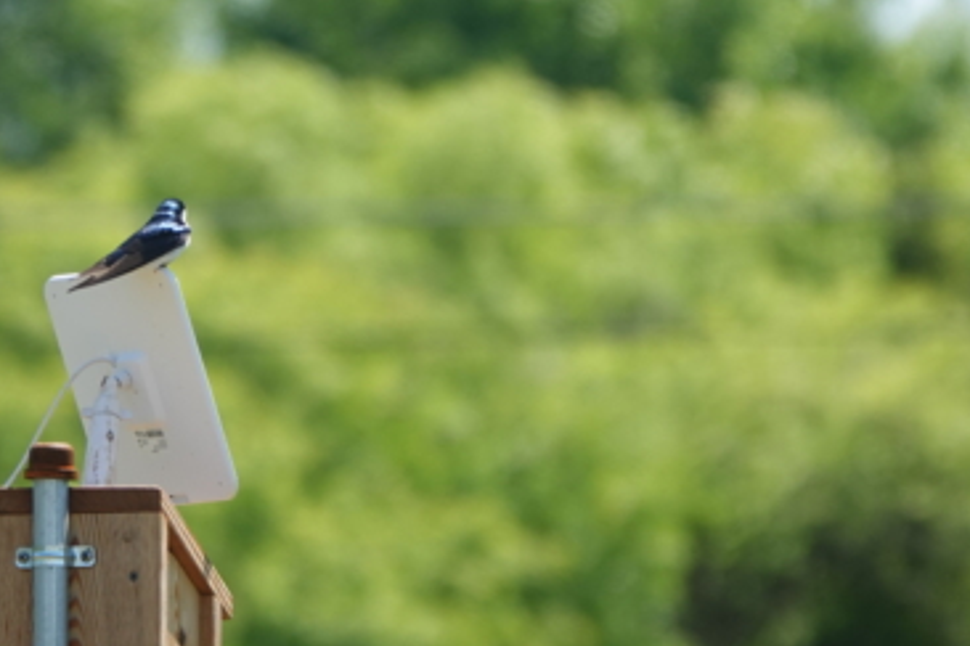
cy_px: 315
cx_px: 266
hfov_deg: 1.8
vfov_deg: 1.2
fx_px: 31065
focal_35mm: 1153
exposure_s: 1/400
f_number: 4
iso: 100
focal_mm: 219.76
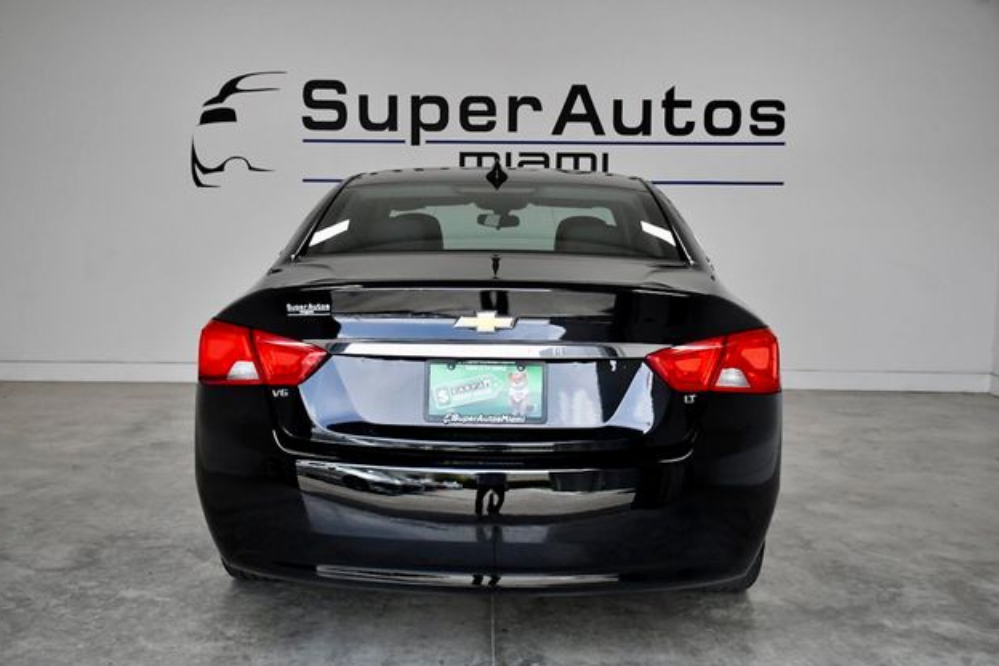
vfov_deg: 33.4
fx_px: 1110
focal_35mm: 40
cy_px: 332
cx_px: 490
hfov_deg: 48.5
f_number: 4
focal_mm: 26
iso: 2500
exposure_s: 1/3200
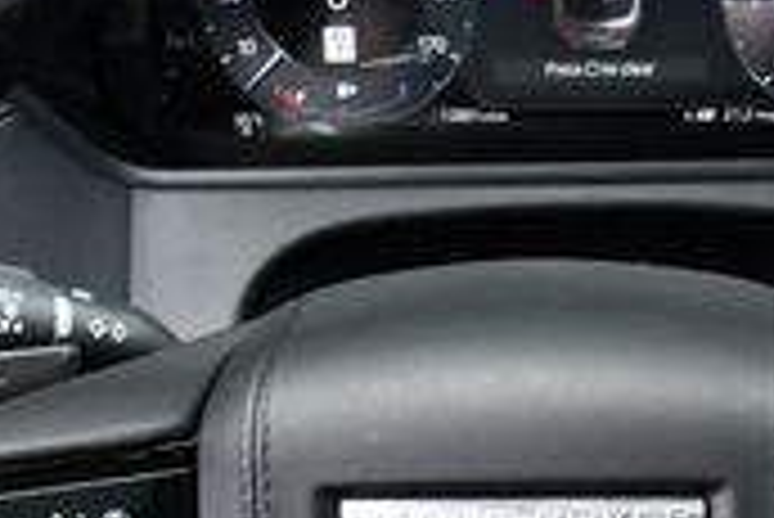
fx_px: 3206
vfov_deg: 9.2
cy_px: 554
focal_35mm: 149
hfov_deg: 13.3
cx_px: 990
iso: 400
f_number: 4
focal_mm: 20
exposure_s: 1/250
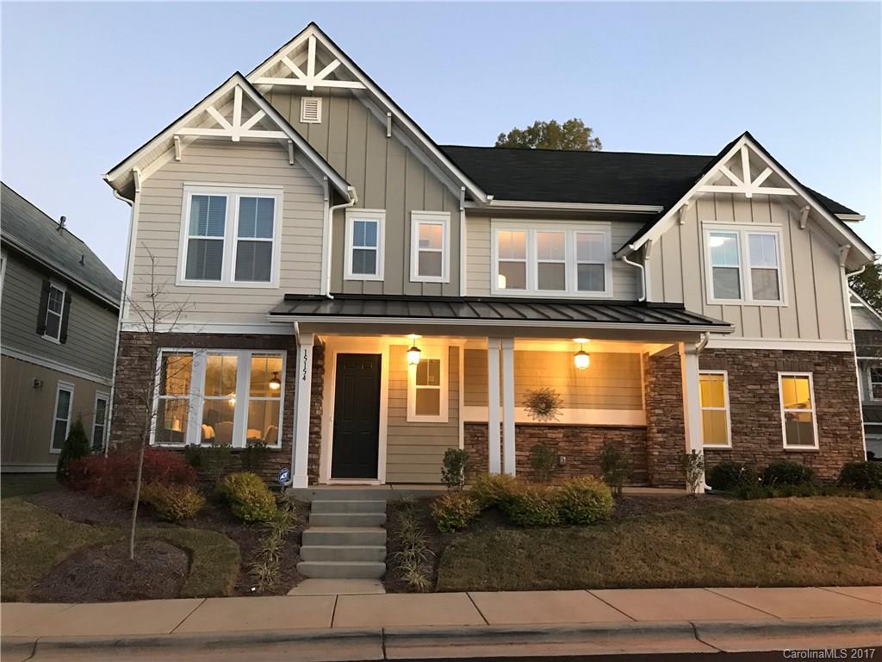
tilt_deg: +10.4
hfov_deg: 63.4
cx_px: 441
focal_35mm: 28
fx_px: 713
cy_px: 331
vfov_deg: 49.7
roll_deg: -0.9
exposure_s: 1/15
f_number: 1.8
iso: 80
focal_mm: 3.99
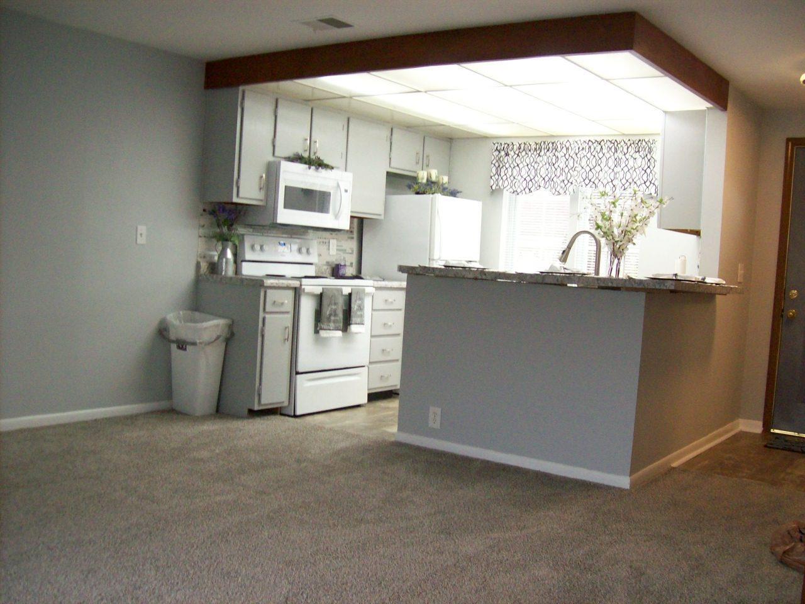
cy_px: 302
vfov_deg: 39.7
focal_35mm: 36
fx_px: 837
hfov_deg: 51.4
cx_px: 402
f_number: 2.7
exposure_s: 1/64
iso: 200
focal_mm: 6
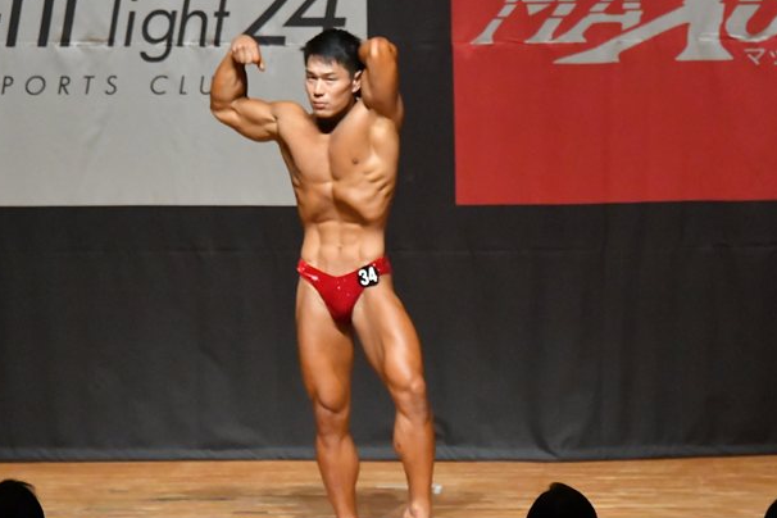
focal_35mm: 326
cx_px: 358
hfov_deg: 6.3
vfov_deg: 4.2
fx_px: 7036
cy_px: 301
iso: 12800
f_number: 5.6
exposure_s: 1/400
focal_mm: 170
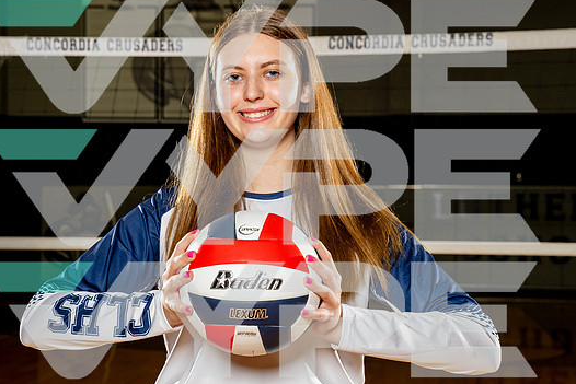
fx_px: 1264
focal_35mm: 79
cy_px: 186
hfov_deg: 25.7
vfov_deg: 17.3
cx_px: 261
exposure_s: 1/250
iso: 1000
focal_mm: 70
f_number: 8
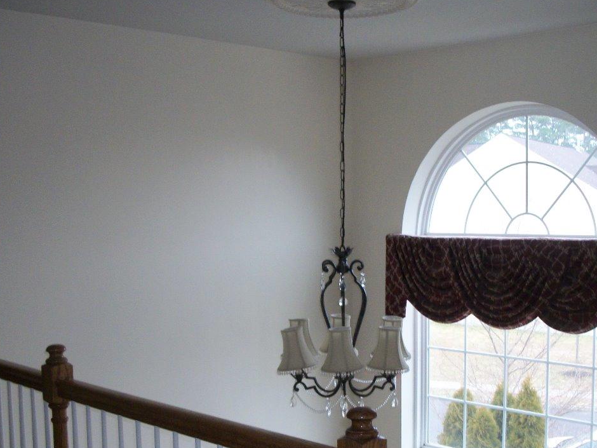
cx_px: 347
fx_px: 845
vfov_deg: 29.5
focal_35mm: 49
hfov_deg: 38.8
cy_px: 294
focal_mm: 5.7
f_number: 2.9
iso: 160
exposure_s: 1/50
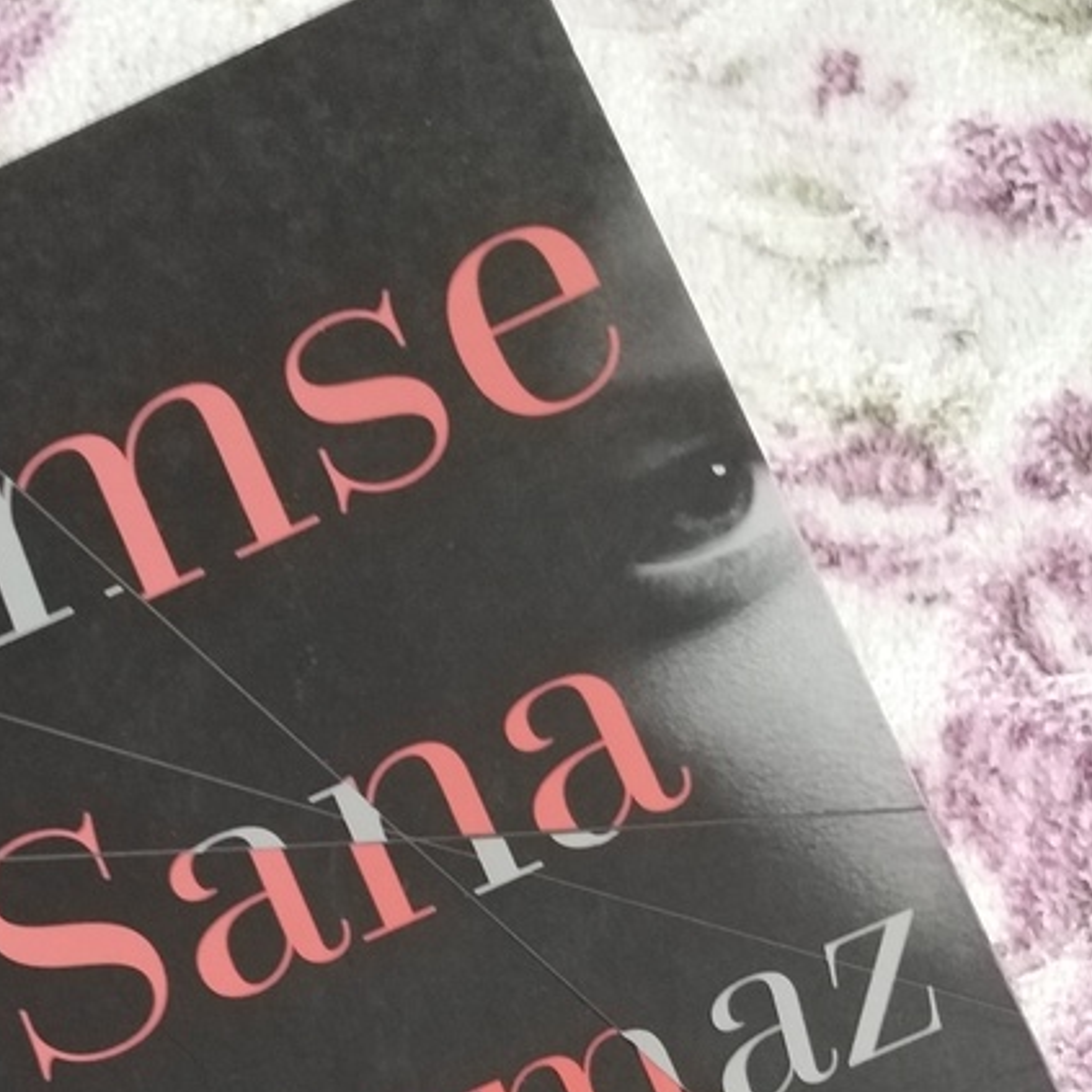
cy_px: 947
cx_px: 382
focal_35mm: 50
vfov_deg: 32.6
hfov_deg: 33.8
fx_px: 1785
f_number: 1.8
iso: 726
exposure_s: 1/17.1
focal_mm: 3.62
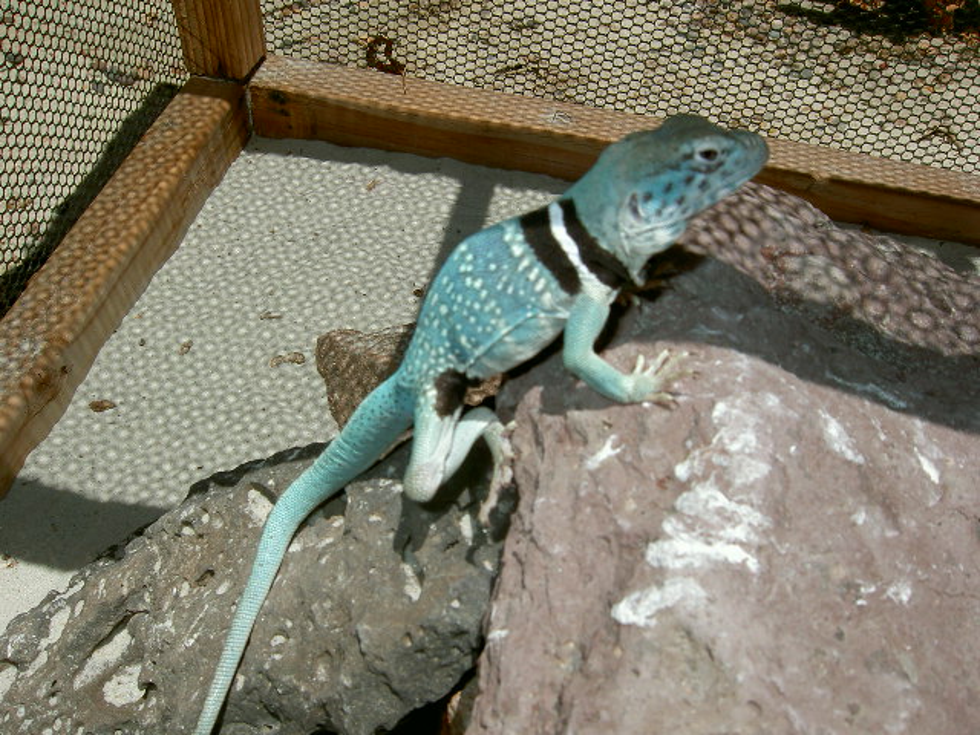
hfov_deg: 54.0
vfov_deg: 41.8
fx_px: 963
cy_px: 368
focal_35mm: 34
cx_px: 490
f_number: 4.7
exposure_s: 1/640
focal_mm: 5.6
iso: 50
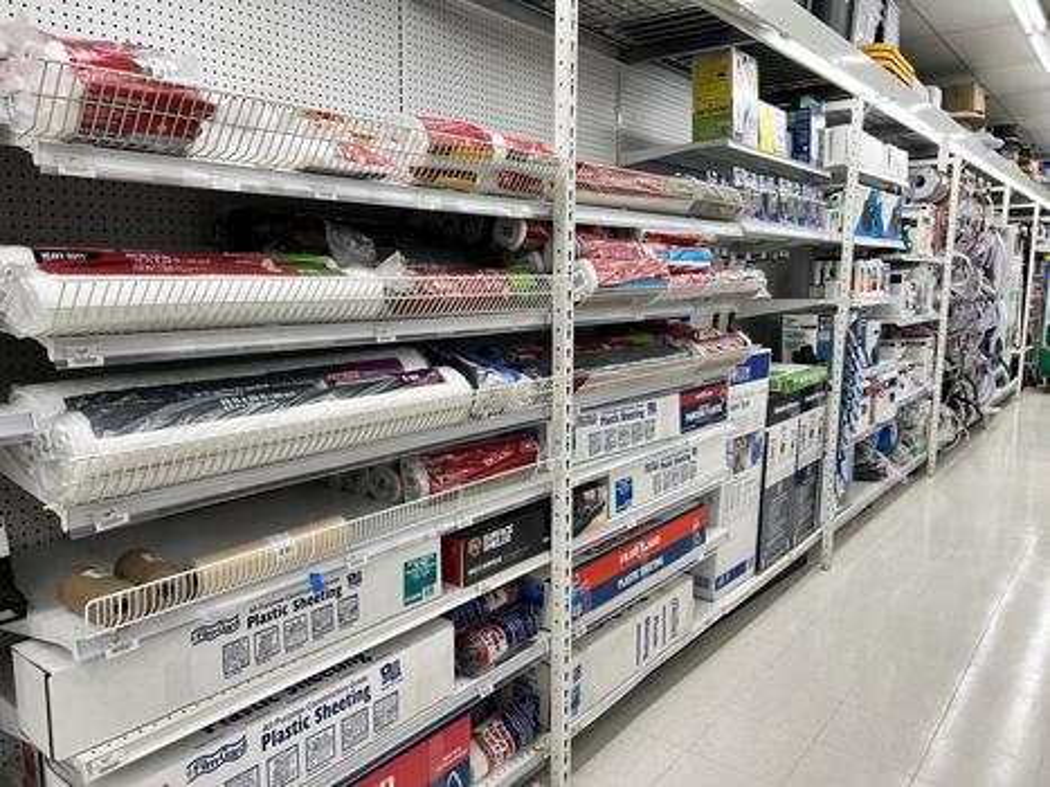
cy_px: 394
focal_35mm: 26
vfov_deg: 53.0
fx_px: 788
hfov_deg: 67.3
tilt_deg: -8.6
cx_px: 525
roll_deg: -0.6
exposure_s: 1/120
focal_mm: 5.7
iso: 40
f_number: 1.5
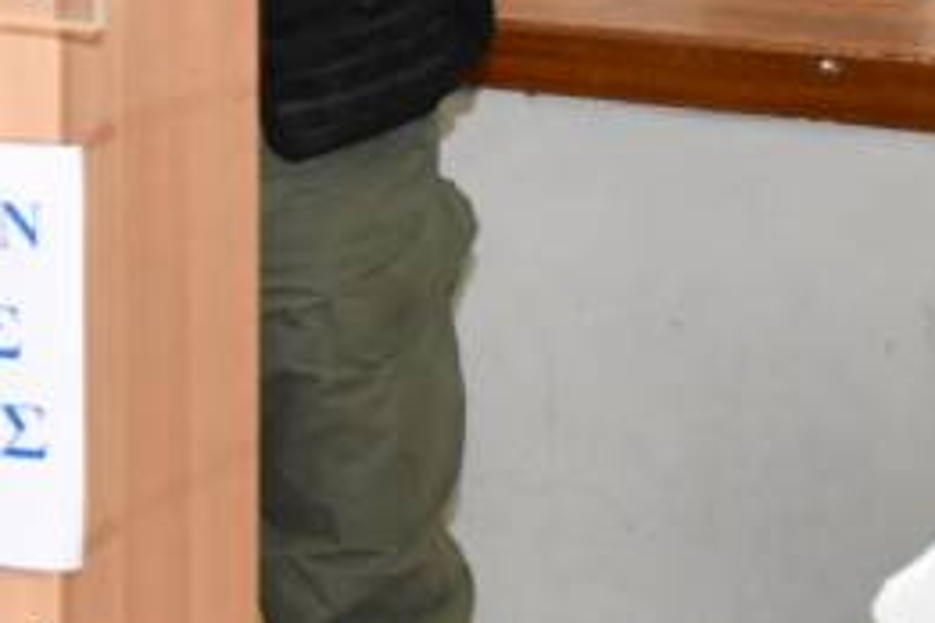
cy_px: -405
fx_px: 4623
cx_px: -1214
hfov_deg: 10.2
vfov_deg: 7.5
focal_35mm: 178
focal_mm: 31
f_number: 3.5
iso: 1600
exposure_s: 1/200
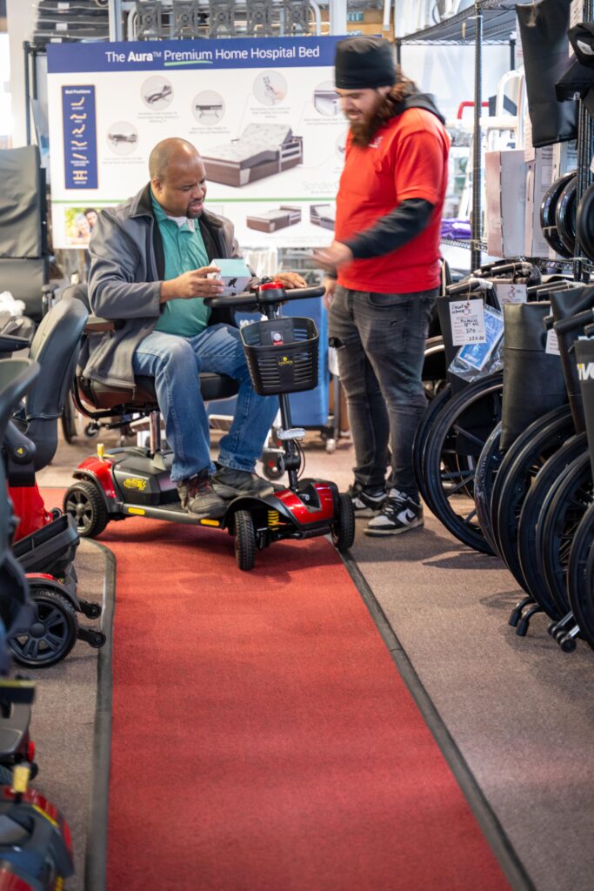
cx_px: 297
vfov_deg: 30.5
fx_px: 1633
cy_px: 446
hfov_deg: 20.6
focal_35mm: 66
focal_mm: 66
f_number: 2.8
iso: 1000
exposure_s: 1/10
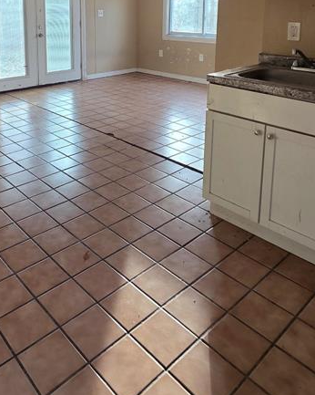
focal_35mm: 30
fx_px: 350
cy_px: 70
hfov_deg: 47.4
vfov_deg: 54.1
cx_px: 97
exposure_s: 1/60
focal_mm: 2.2
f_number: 1.9
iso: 160
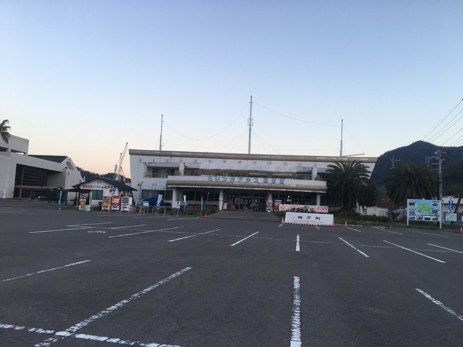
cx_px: 232
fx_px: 388
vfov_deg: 48.2
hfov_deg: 61.7
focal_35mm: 29
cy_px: 174
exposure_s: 1/120
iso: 40
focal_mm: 4.15
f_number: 2.2
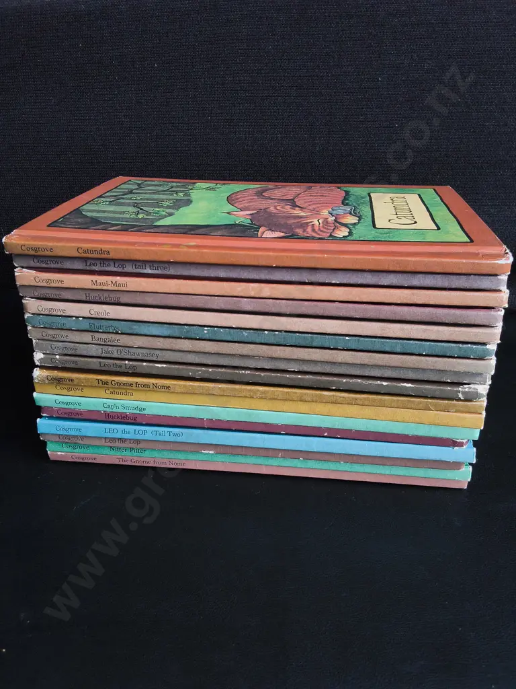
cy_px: 344
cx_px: 258
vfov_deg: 65.3
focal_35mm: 27
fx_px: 537
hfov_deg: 51.4
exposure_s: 1/100
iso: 80
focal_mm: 2.87
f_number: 2
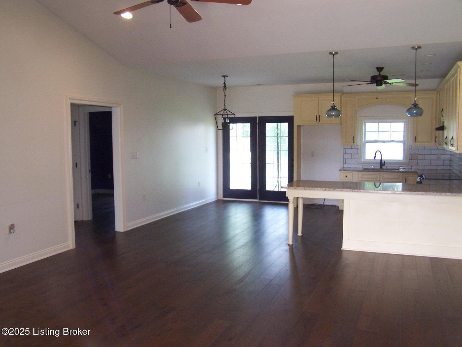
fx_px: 641
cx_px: 231
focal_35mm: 48
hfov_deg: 39.7
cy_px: 174
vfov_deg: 30.3
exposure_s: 1/45
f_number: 3
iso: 140
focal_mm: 8
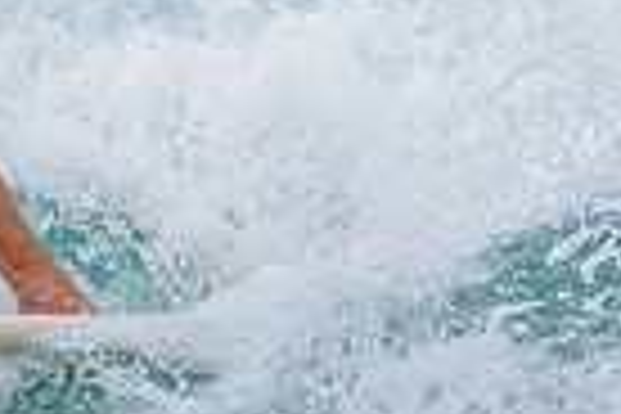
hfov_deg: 0.8
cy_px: -33
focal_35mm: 2577
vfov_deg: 0.5
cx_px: -238
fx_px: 44450
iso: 560
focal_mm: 500
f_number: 5.6
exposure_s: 1/2000
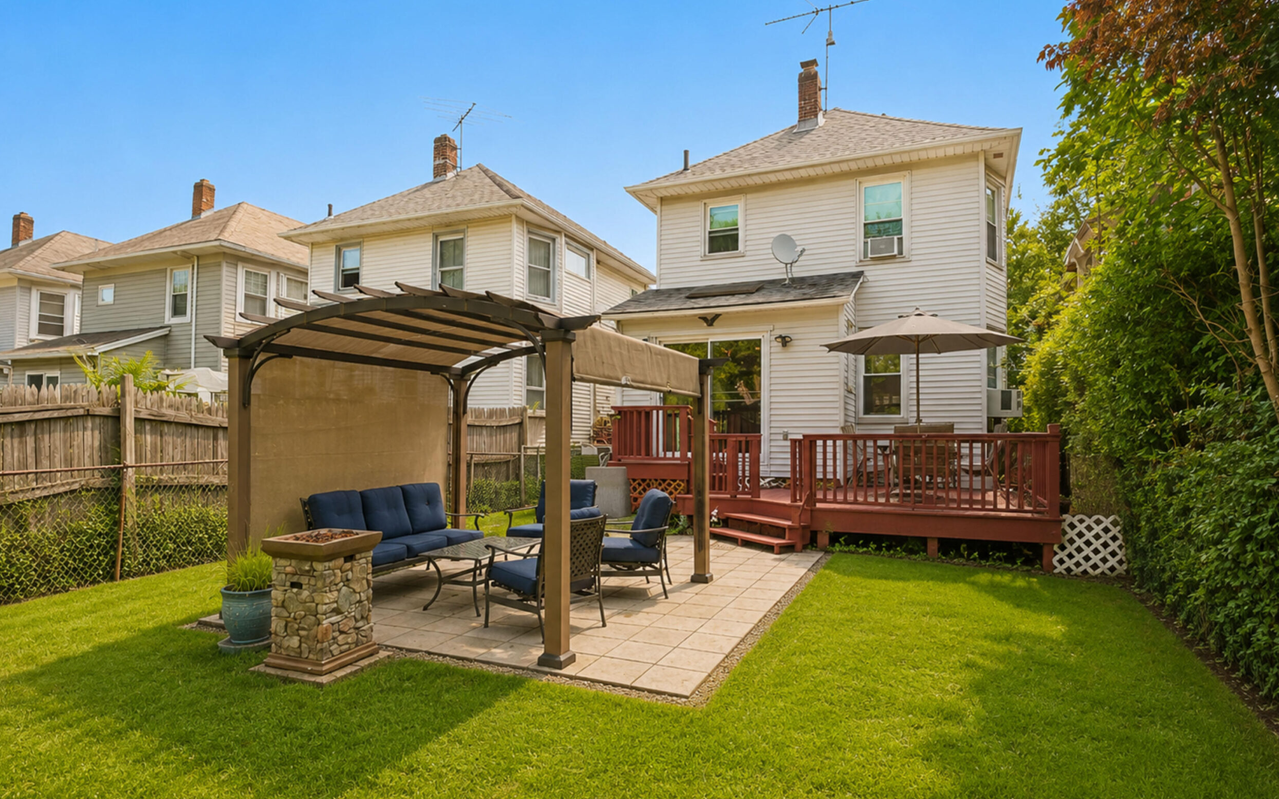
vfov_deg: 59.6
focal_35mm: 20
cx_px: 626
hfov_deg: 85.1
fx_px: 697
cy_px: 415
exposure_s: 1/80
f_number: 8
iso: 250
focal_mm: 12.8
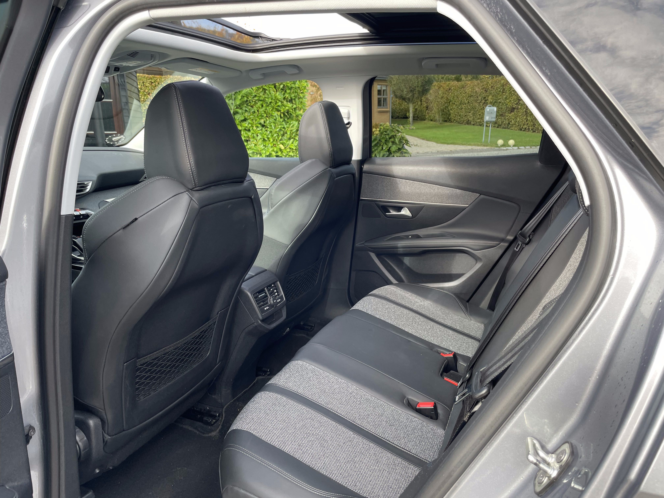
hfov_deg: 67.3
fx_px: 499
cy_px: 249
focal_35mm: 26
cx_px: 332
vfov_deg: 53.1
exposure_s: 1/160
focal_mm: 4.2
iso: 32
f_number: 1.6
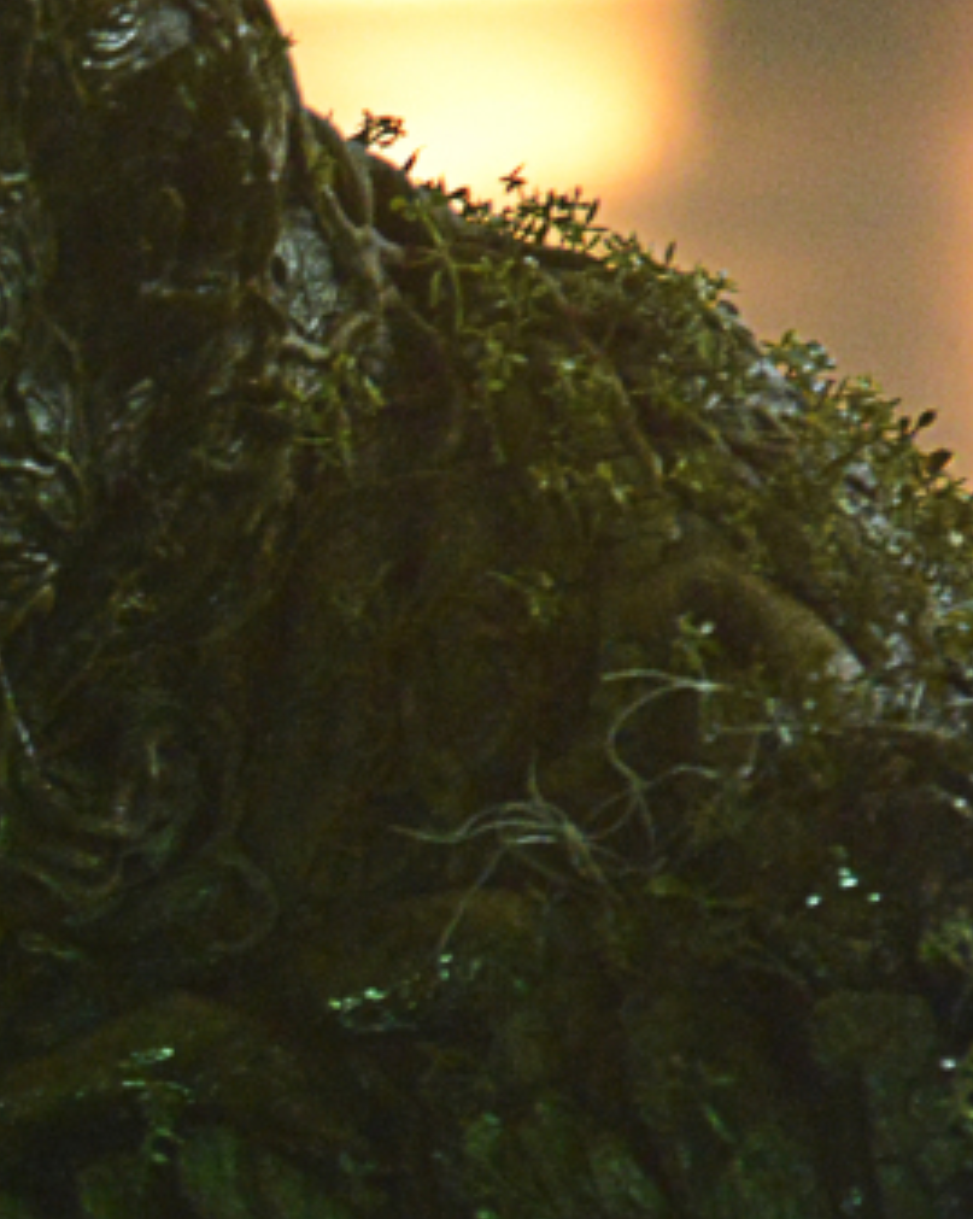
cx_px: -414
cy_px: 1168
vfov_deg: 2.1
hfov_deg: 1.6
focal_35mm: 937
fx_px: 33774
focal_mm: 280
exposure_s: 1/320
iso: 8063
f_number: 5.6
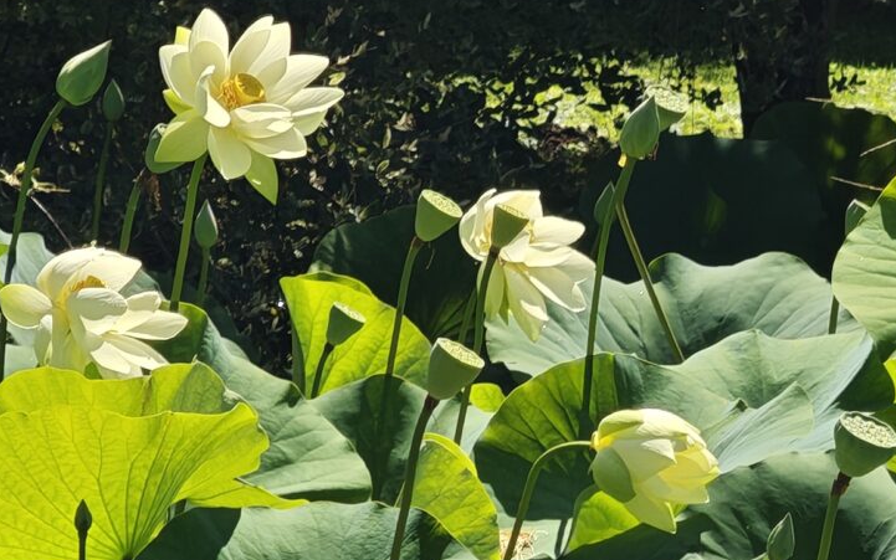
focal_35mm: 316
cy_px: 519
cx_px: 967
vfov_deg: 4.2
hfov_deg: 6.6
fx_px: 7718
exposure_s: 1/2274
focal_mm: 11.5
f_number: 1.8
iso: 50
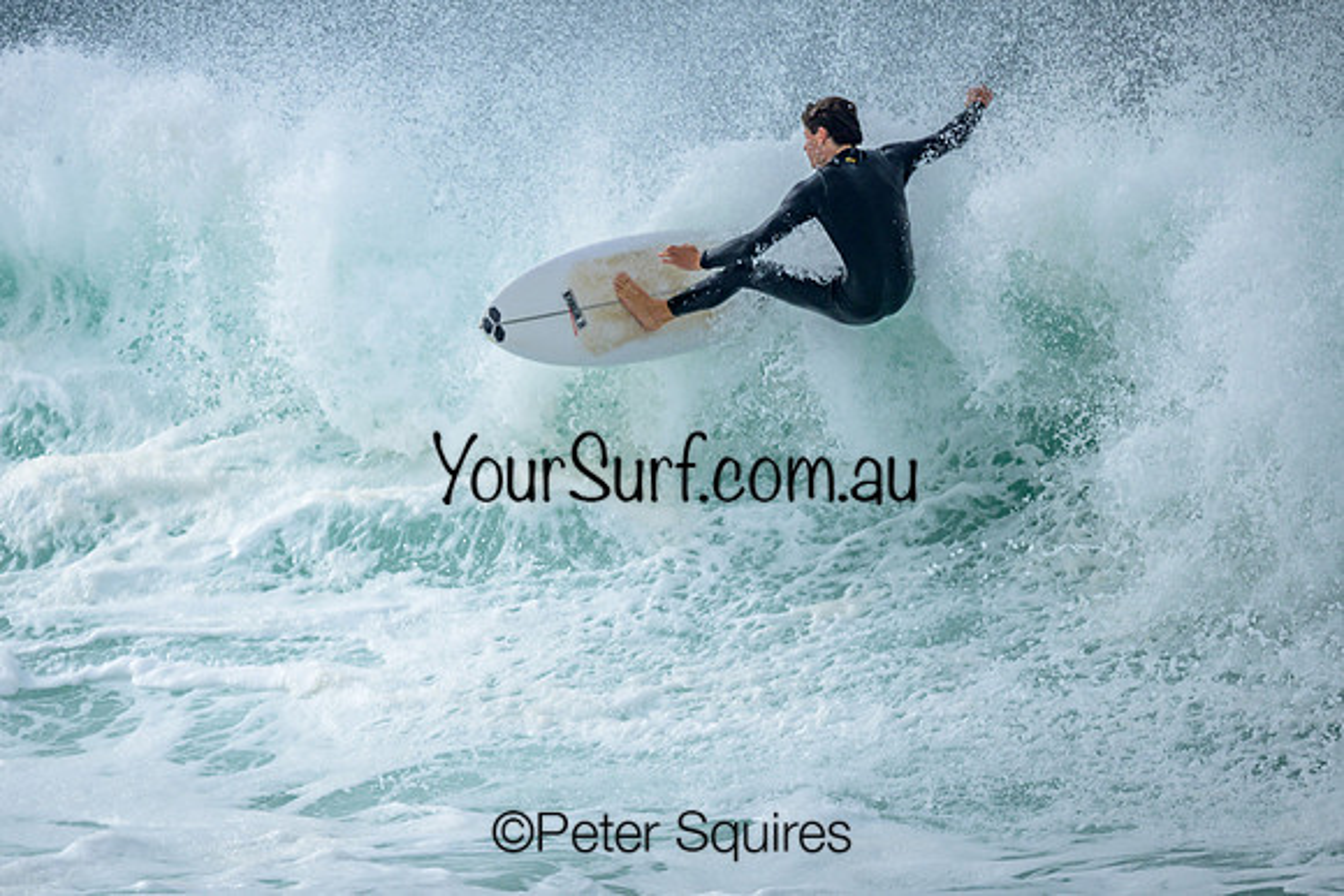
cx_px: 512
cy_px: 515
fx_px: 40998
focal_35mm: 1098
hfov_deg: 1.9
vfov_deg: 1.3
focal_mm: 800
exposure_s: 1/2000
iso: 160
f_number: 6.3
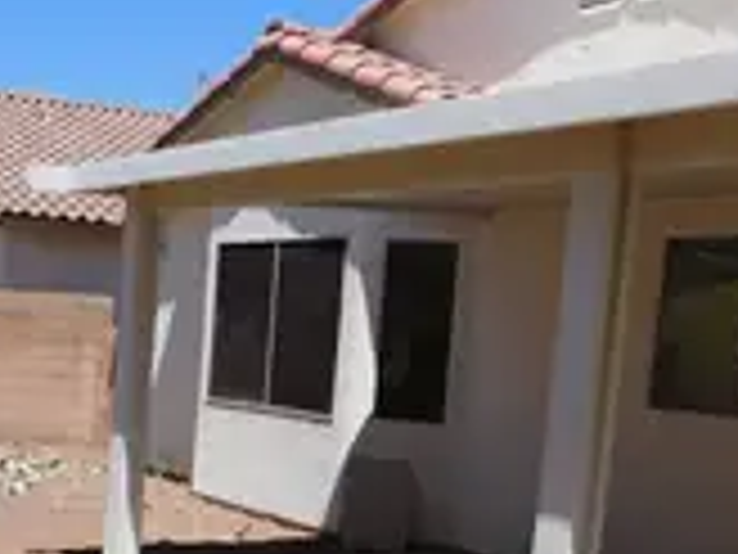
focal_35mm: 56
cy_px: 450
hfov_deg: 30.6
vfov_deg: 25.6
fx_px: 1194
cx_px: -76
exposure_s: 1/640
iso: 125
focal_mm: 4
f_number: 6
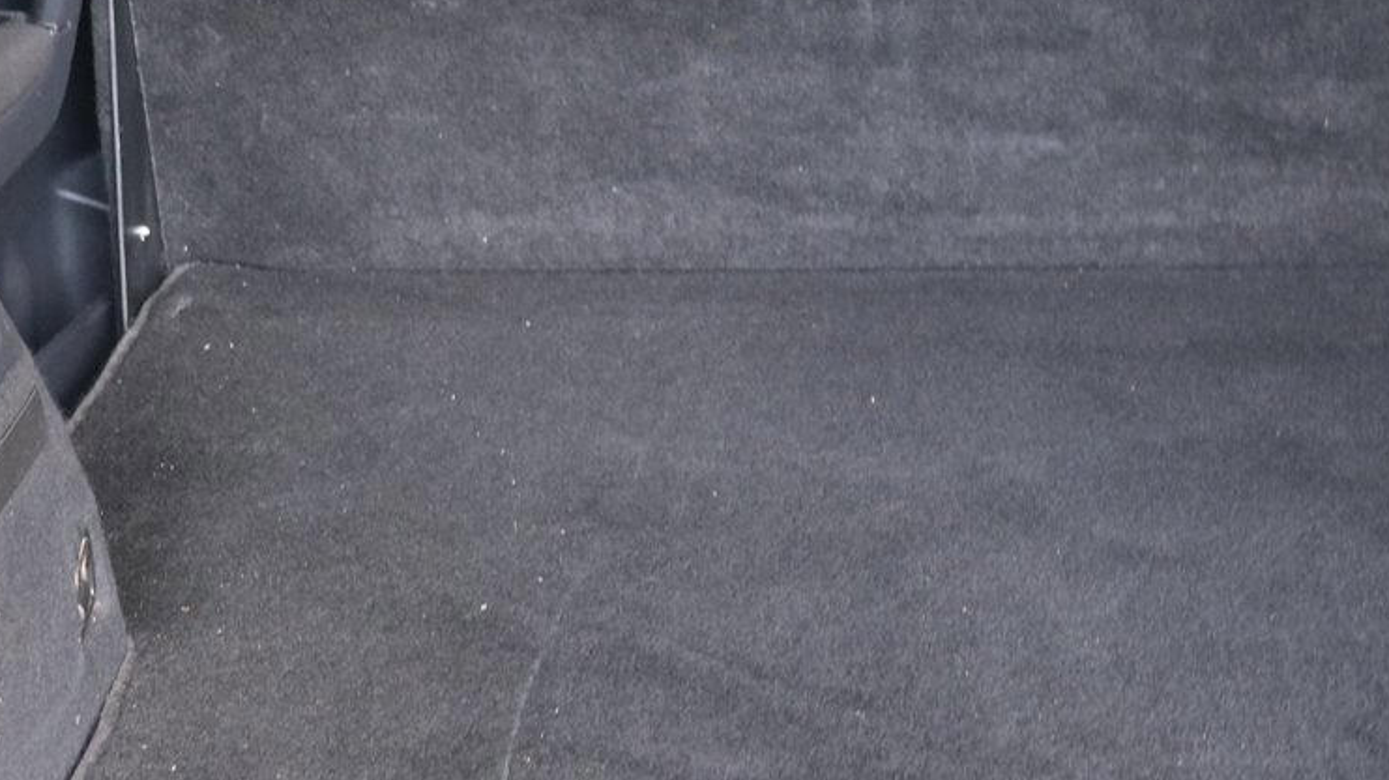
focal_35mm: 103
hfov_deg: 20.6
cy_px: 302
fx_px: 3793
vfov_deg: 11.7
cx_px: 1081
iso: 1250
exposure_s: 1/30
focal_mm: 25.4
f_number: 3.2
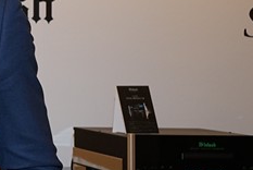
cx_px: -223
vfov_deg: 12.7
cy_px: 29
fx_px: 760
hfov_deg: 15.7
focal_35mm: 108
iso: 1000
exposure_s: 1/100
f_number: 6.3
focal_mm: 28
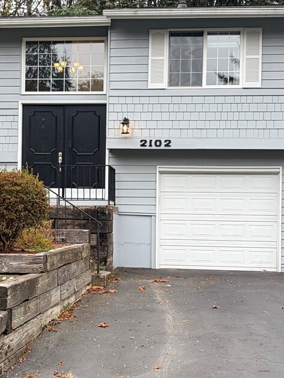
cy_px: 209
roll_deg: -1.0
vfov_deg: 29.4
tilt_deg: +2.1
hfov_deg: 22.2
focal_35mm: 66
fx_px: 721
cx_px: 96
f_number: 1.6
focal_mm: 5.96
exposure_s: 1/465
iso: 50
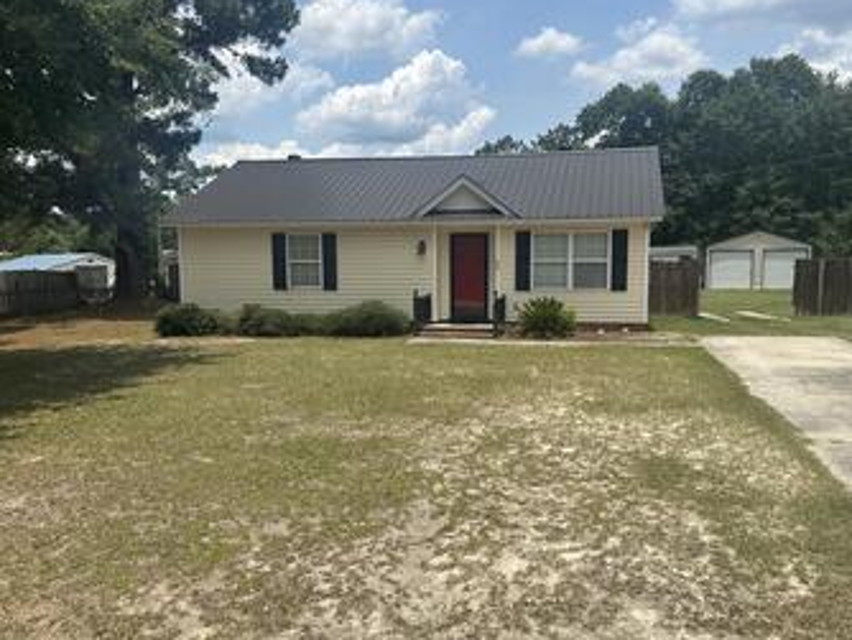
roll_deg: +0.2
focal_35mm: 29
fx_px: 714
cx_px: 469
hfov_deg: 61.5
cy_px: 335
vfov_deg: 48.3
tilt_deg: -4.9
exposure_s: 1/5525
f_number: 1.78
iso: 80
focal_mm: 6.86
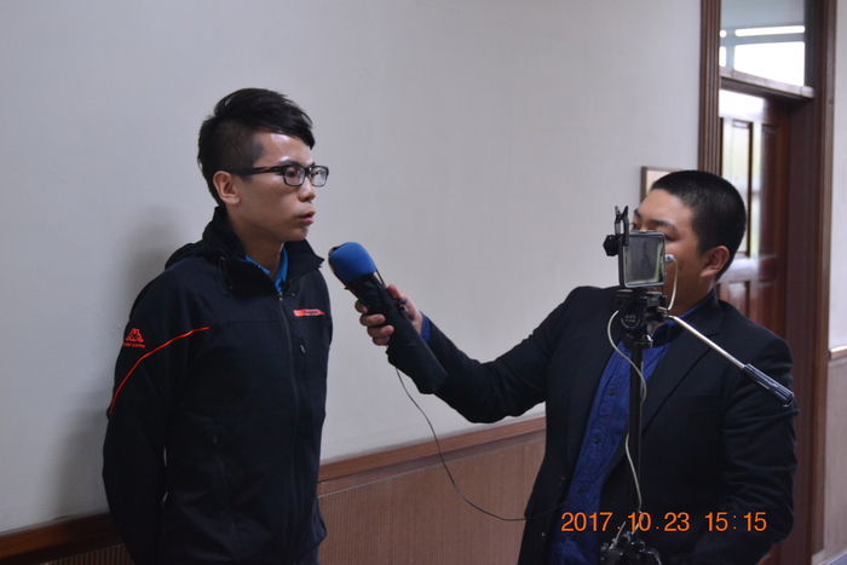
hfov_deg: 31.9
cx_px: 424
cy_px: 282
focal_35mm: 63
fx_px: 1482
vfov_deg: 21.6
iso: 1400
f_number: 5
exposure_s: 1/60
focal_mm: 42
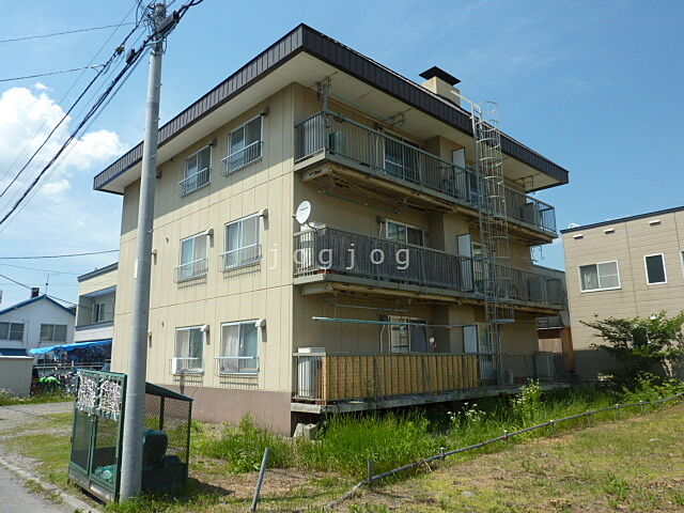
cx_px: 342
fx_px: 494
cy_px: 256
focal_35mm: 25
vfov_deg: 54.9
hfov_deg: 69.4
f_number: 5.6
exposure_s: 1/400
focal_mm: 4.1
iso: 100
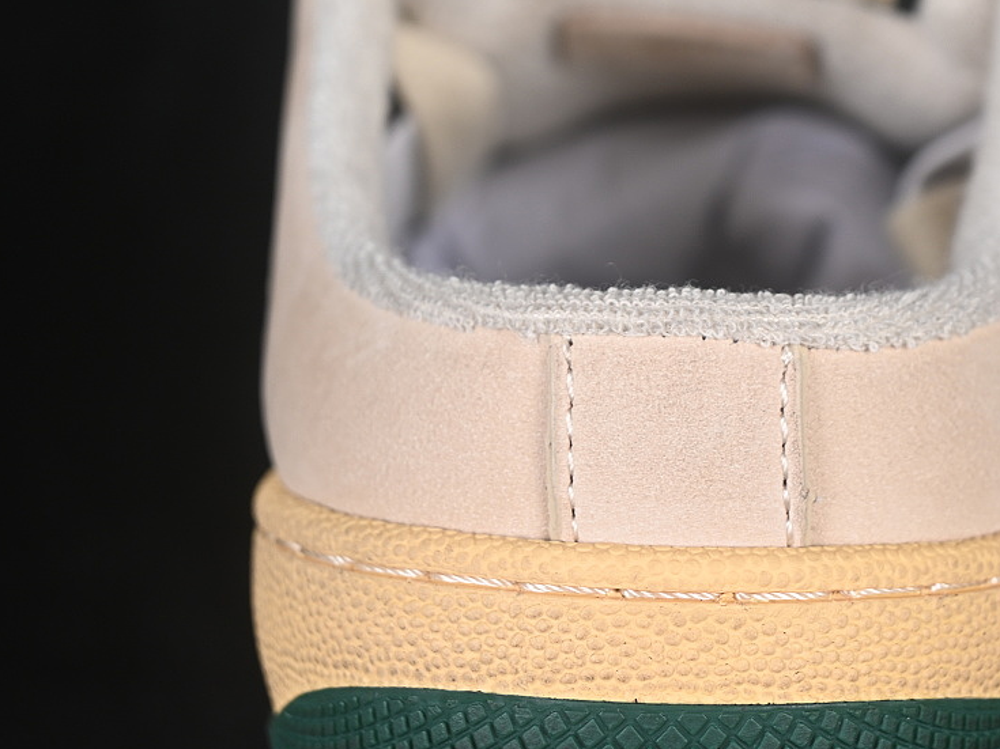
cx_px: 654
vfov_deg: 13.9
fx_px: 3062
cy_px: 268
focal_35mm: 106
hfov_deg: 18.5
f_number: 7.1
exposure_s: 1/60
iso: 160
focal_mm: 50
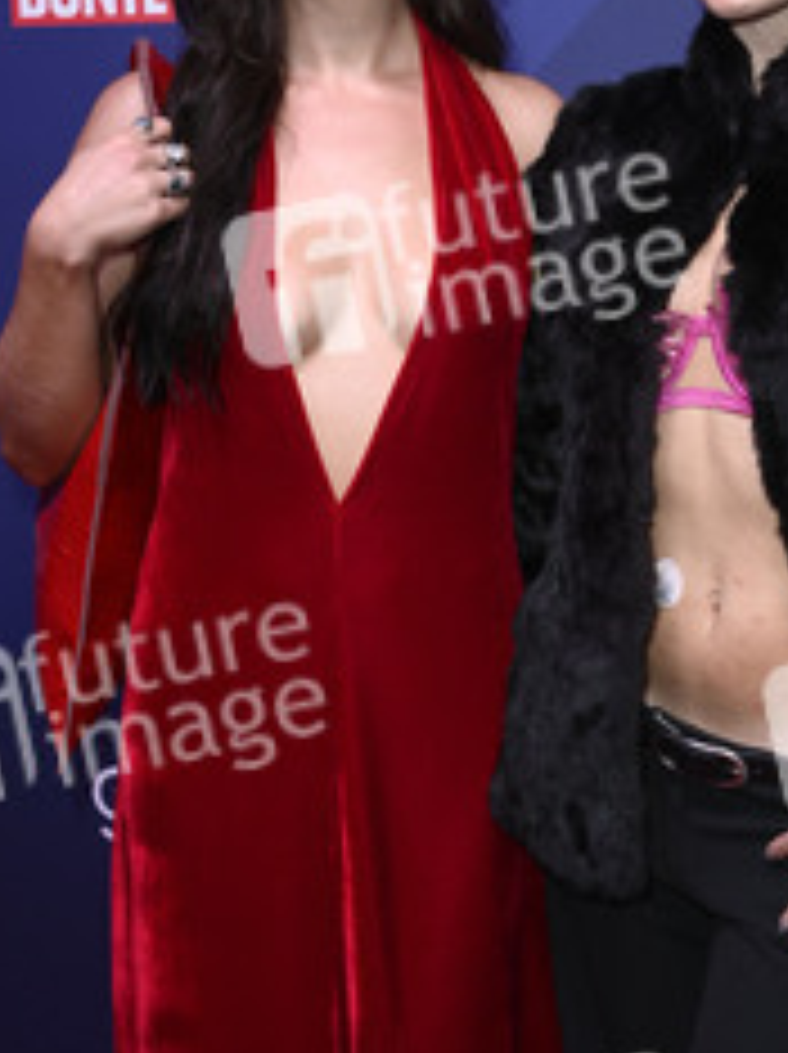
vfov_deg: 26.3
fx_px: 2250
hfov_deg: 19.7
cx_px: 585
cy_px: 486
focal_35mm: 74
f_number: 5.6
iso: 800
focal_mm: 45
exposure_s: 1/250
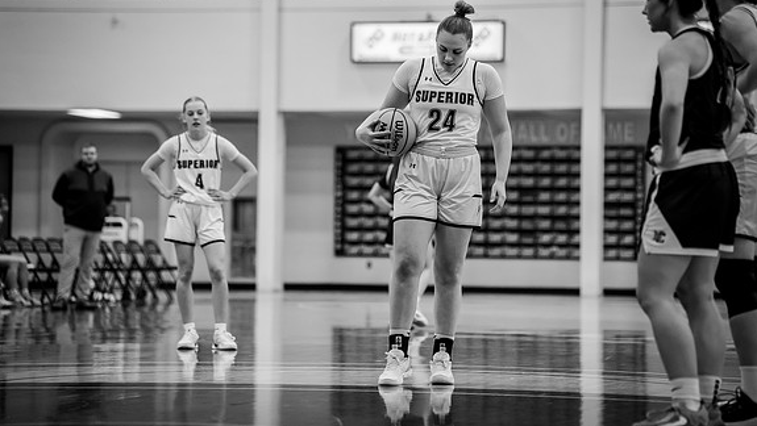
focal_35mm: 141
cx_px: 378
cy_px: 174
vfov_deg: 8.6
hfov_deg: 15.2
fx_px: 2831
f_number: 2.8
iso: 1600
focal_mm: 126
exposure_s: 1/640
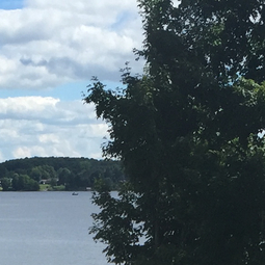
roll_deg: +0.0
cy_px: 529
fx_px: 1256
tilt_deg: -14.3
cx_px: 115
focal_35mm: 145
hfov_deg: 12.0
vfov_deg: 11.0
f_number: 2.2
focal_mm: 4.15
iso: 32
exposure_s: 1/2083
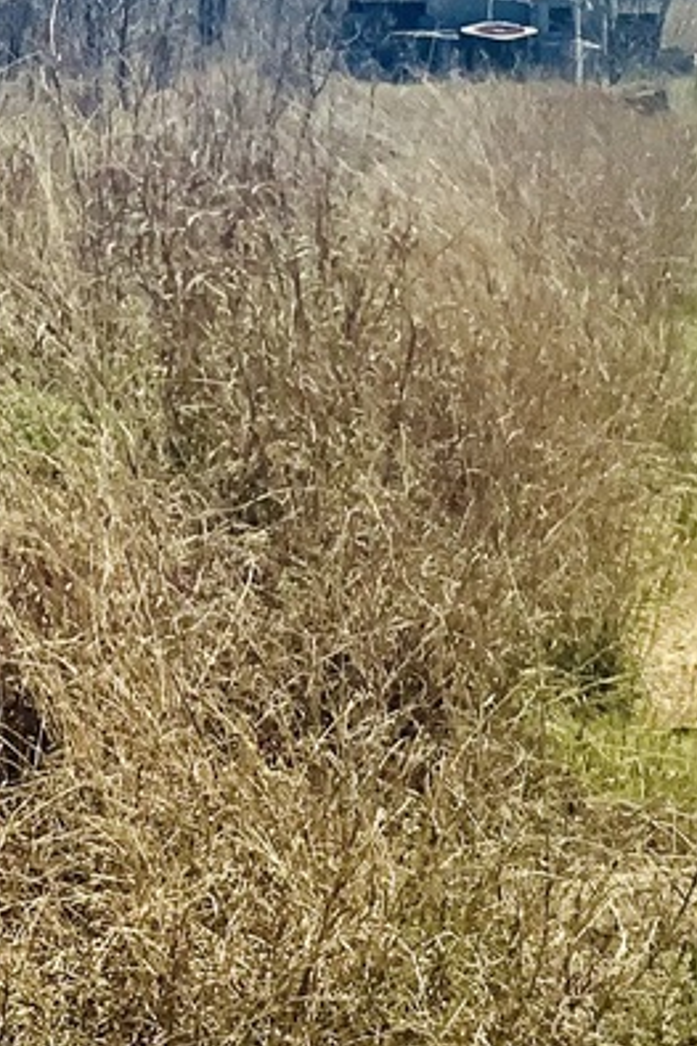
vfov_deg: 18.3
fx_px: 3197
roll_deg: -0.4
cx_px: 299
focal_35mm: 110
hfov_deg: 12.4
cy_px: 87
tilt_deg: -3.3
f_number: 1.8
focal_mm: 3
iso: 16
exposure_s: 1/2801
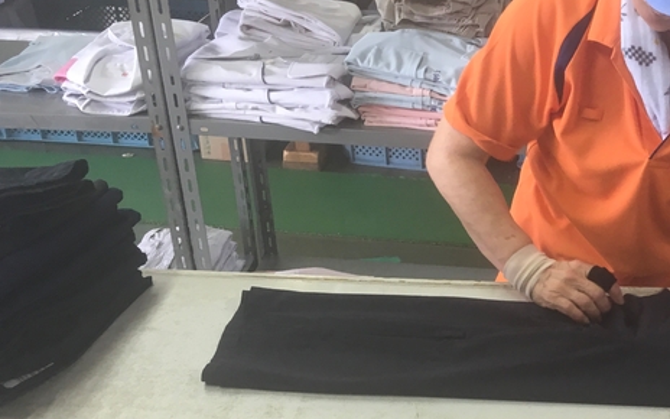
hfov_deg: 36.7
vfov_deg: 23.9
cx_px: 549
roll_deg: -2.4
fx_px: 968
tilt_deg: -32.8
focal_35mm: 53
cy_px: 363
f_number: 2.2
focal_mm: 4.15
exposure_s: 1/33
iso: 80
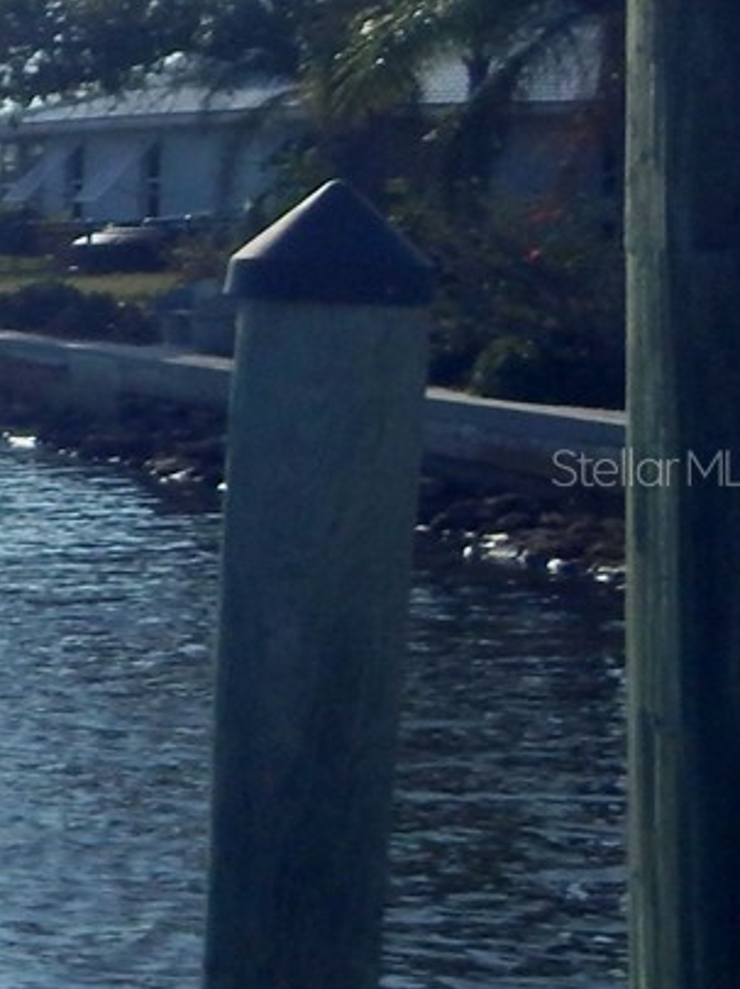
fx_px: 2484
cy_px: 466
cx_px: -1172
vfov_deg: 22.5
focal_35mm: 87
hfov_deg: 12.3
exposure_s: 1/1500
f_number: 6
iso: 125
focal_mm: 4
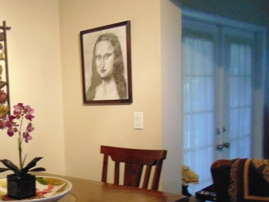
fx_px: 365
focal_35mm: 47
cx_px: 38
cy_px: 149
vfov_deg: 30.4
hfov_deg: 38.2
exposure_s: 1/30
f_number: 3
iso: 400
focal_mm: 4.5
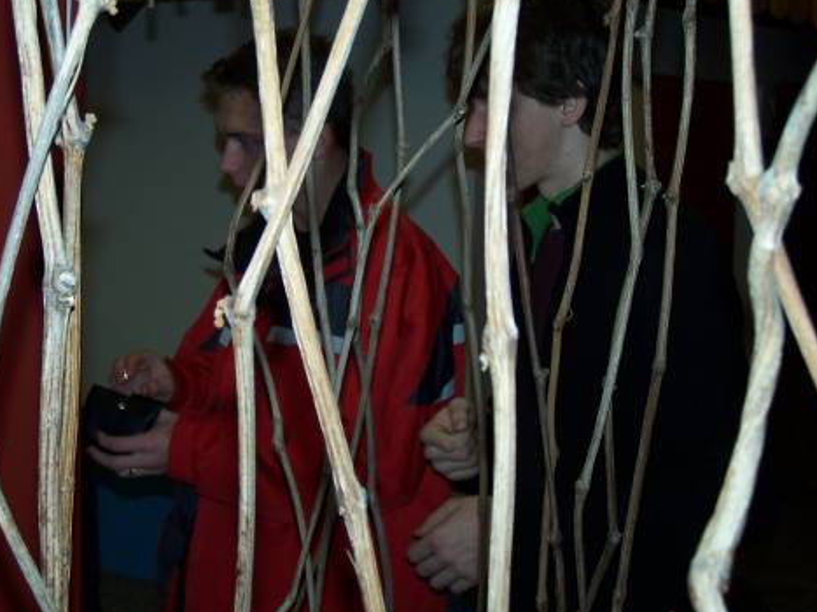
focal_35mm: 72
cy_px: 273
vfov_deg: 20.4
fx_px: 1699
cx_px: 346
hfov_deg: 27.0
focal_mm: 9.3
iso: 80
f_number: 3.1
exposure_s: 1/60
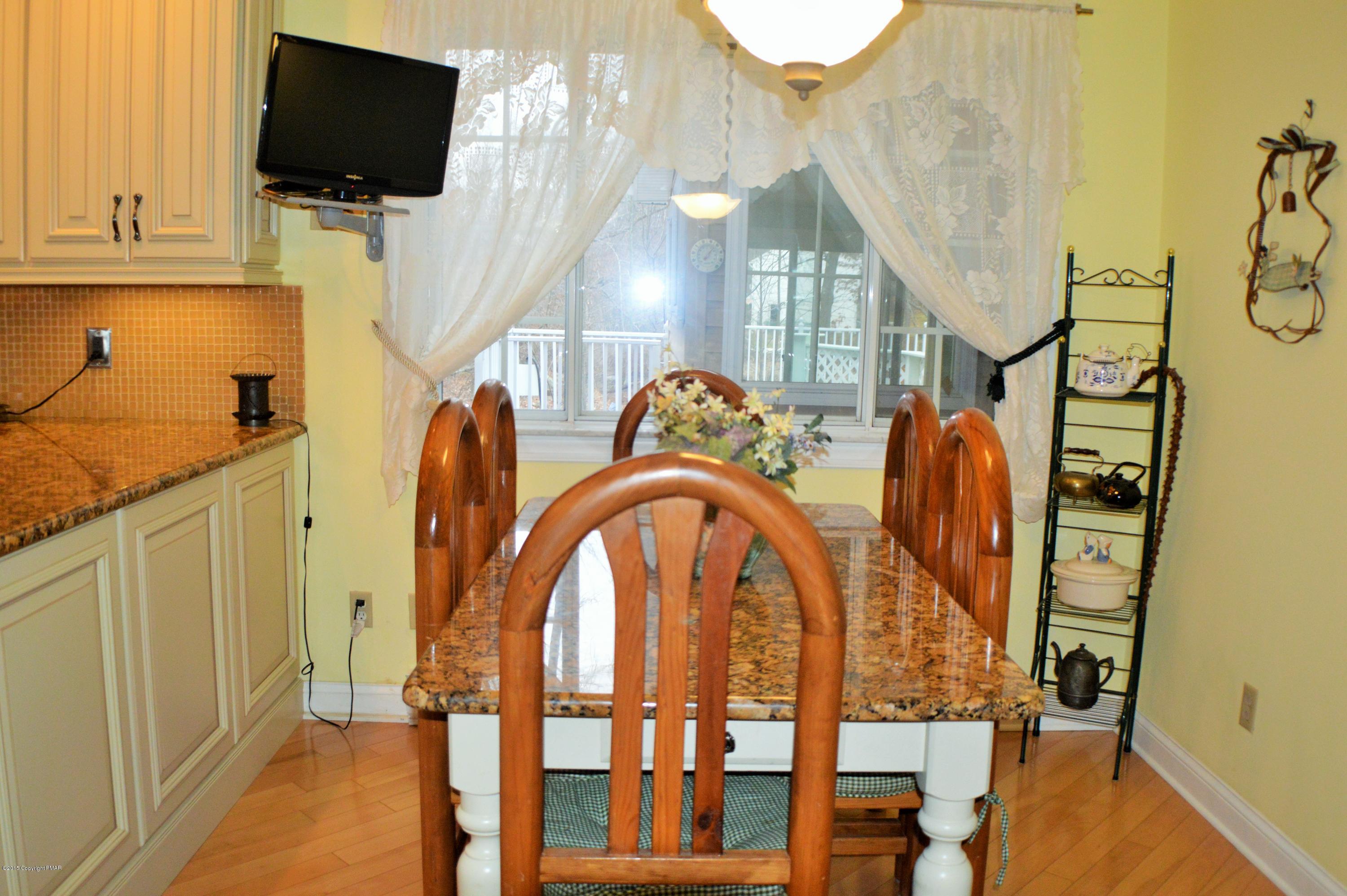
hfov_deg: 49.6
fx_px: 1458
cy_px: 448
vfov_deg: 34.1
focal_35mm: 39
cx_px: 674
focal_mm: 26
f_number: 4.2
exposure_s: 1/60
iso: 1400
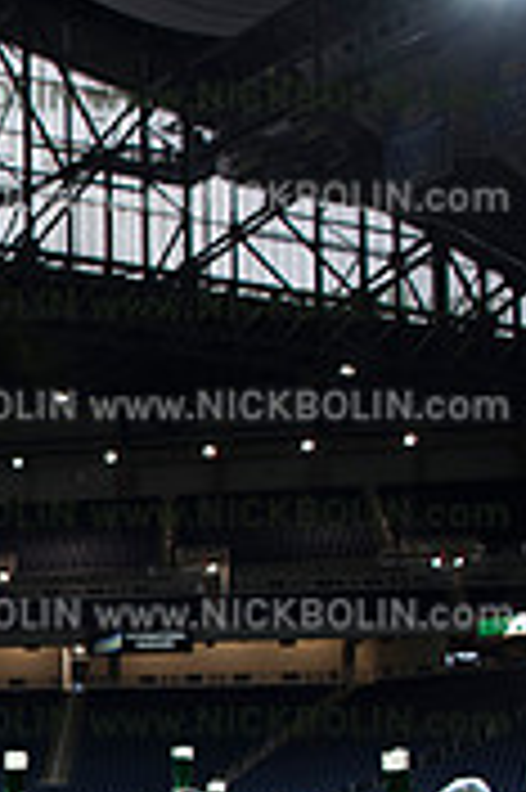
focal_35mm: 79
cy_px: 826
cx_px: -544
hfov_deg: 14.3
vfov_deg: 24.3
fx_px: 1735
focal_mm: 24
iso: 450
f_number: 3.2
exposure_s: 1/200
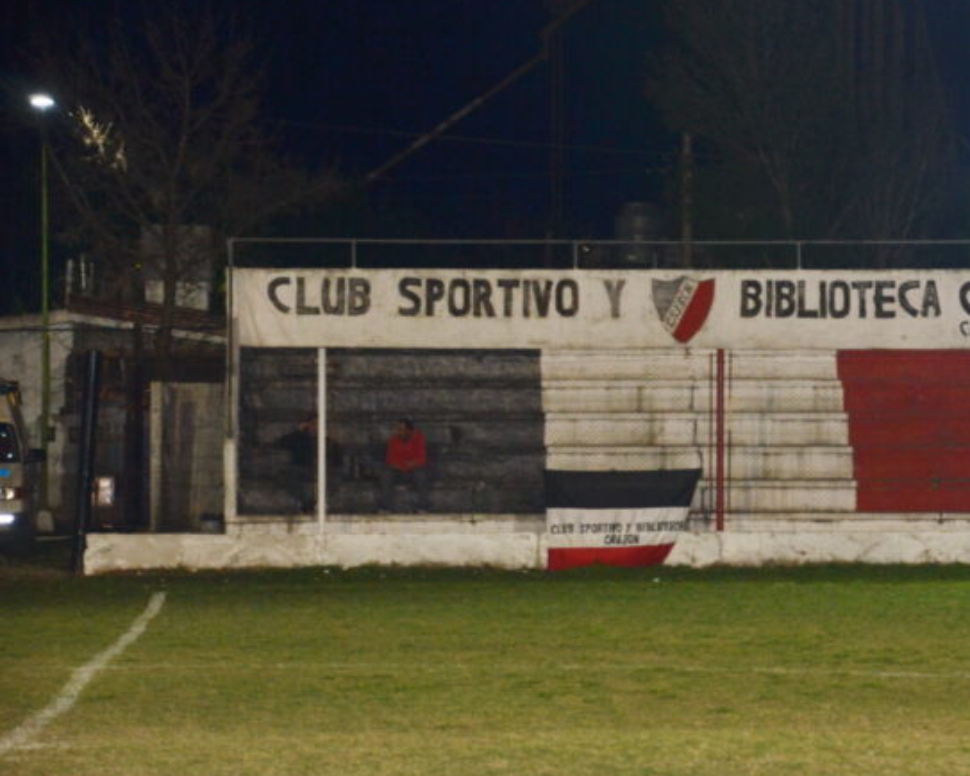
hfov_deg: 12.1
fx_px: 4563
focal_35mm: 159
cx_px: 672
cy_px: 389
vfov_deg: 9.7
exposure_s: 1/60
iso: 800
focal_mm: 80
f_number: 5.3
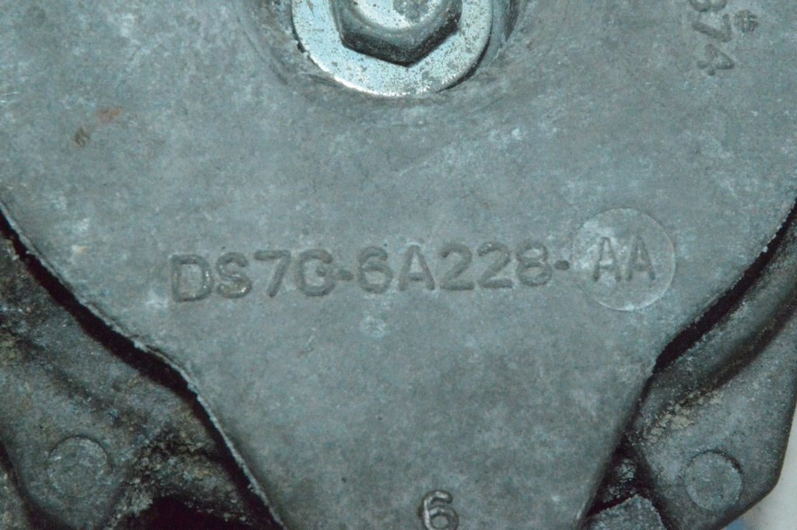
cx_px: 398
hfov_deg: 24.6
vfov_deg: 16.5
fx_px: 1825
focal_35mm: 82
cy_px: 265
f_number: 36
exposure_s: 1/100
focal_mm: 55
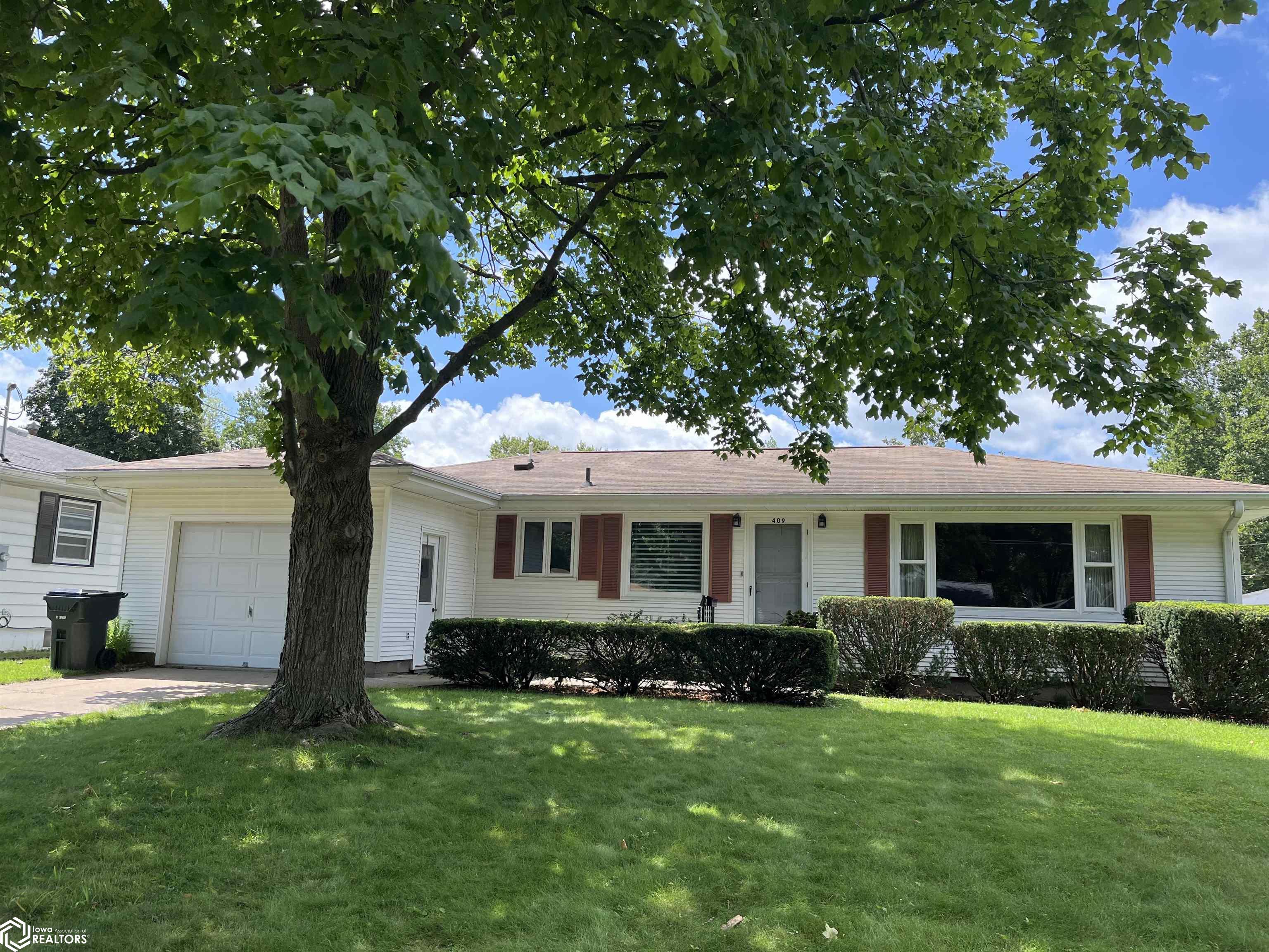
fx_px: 953
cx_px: 634
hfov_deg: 67.3
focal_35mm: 26
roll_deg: -0.9
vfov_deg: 53.1
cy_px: 476
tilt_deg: +8.4
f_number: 1.6
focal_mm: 5.1
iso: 50
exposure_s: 1/1009
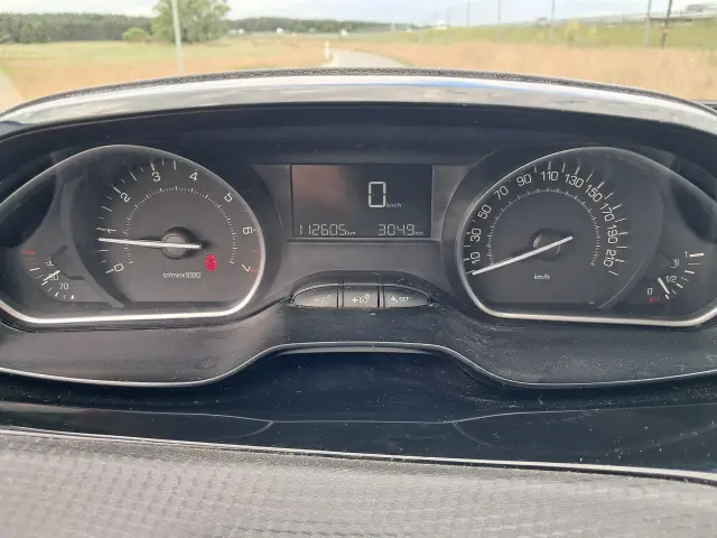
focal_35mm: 27
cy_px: 269
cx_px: 358
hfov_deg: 65.3
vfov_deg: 51.4
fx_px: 559
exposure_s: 1/50
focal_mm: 4
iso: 50
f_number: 1.8
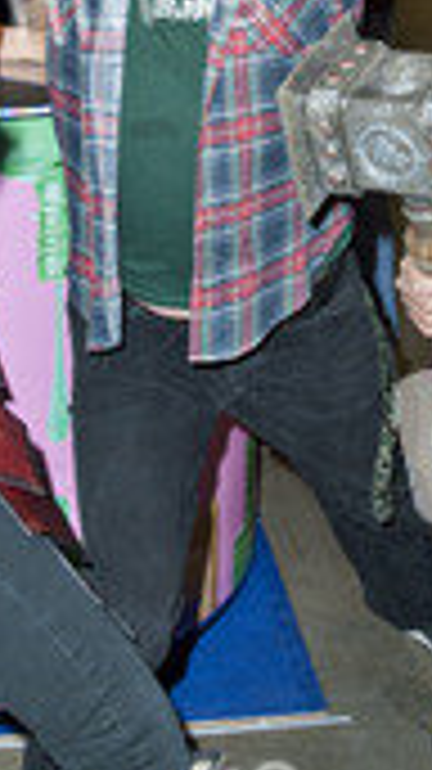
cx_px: 218
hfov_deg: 17.0
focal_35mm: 71
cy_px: 194
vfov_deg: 29.3
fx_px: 1448
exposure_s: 1/320
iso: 400
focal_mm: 29
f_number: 4
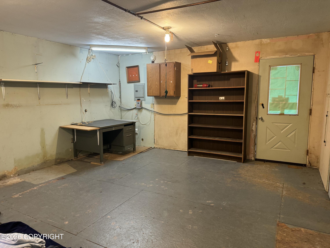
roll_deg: +0.1
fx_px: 229
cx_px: 165
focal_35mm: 24
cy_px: 124
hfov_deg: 71.6
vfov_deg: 56.8
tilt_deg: -7.8
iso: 200
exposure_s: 1/60
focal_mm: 6.76
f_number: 1.78
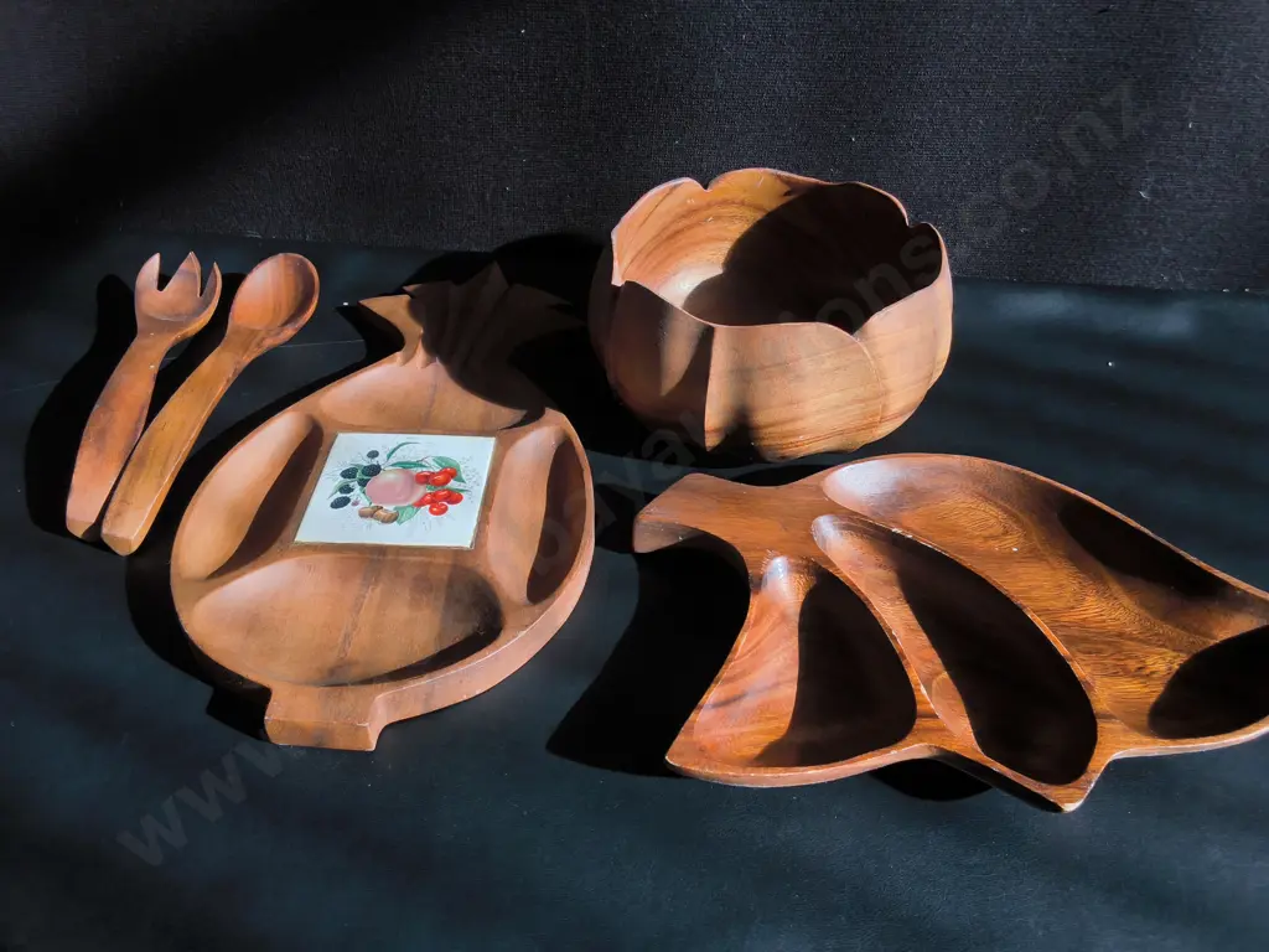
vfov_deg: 51.4
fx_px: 990
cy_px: 476
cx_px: 634
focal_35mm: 27
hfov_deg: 65.3
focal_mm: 2.87
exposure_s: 1/1667
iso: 32
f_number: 2
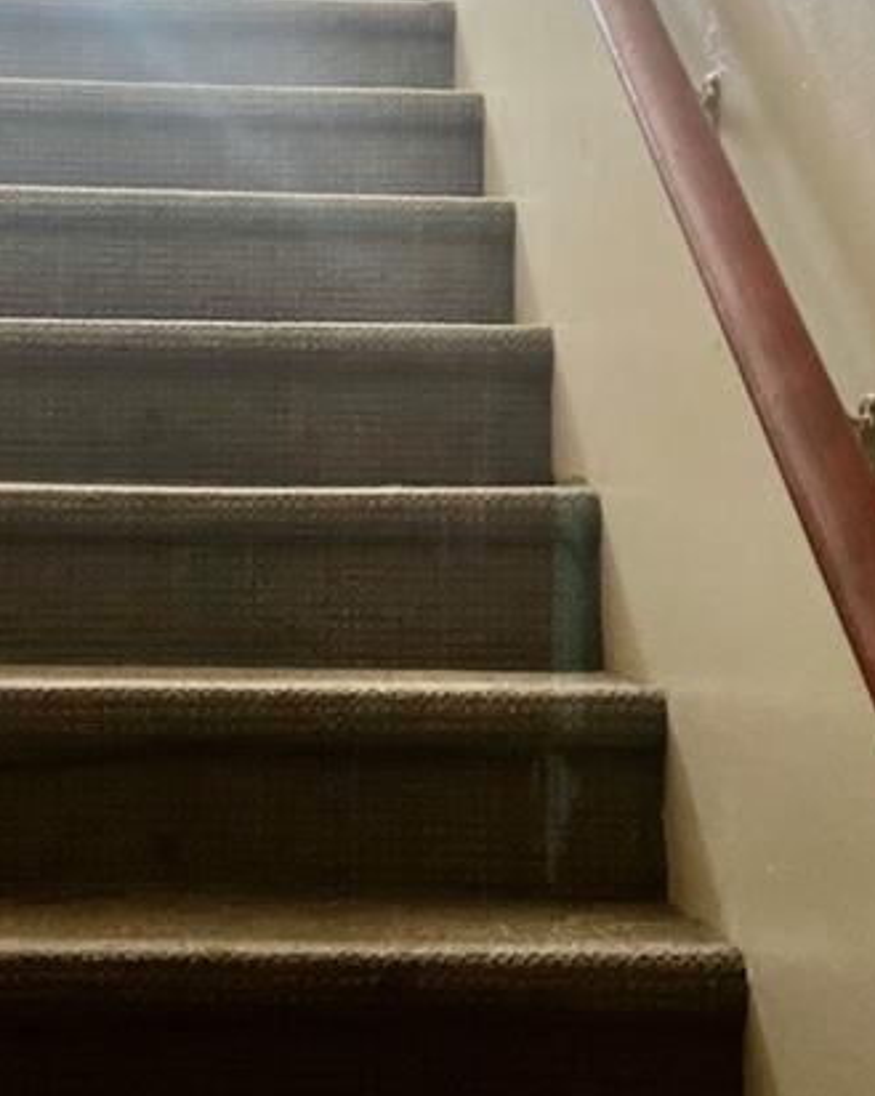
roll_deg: -2.1
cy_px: 138
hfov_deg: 20.5
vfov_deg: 25.1
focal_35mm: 74
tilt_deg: +5.6
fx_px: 2398
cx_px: 237
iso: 100
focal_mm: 5.7
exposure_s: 1/121
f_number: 1.5
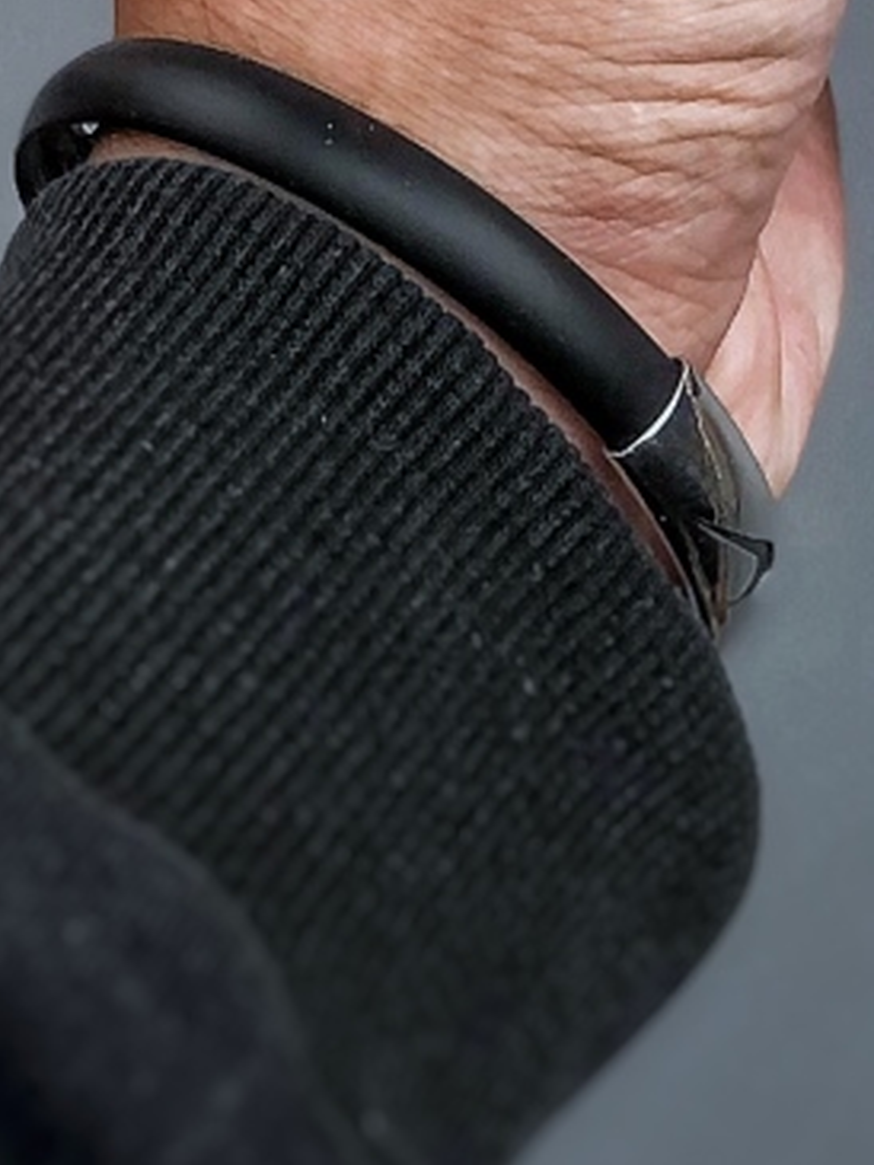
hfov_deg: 6.6
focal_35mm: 225
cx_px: 1072
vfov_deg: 8.4
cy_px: -1095
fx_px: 7570
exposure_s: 1/100
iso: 32
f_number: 2.8
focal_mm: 6.6
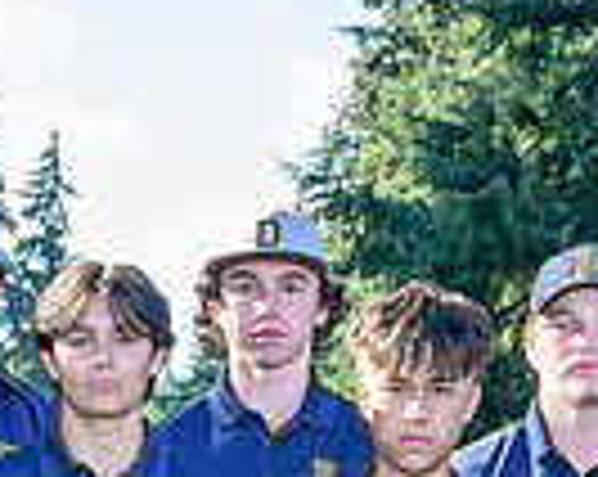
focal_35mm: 183
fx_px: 3234
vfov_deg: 8.3
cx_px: -203
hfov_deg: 10.3
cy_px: 684
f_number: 5
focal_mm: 30
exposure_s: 1/125
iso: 125
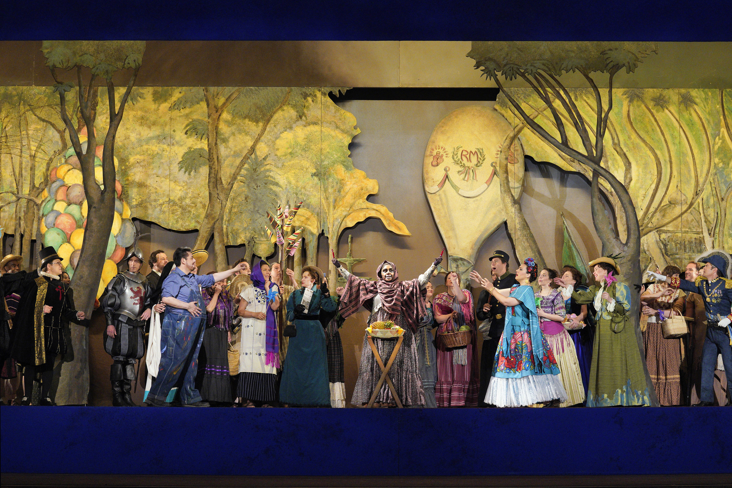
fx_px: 1444
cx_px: 366
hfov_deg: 28.5
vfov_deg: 19.2
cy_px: 244
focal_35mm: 71
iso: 4000
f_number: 5.6
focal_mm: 71
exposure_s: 1/160
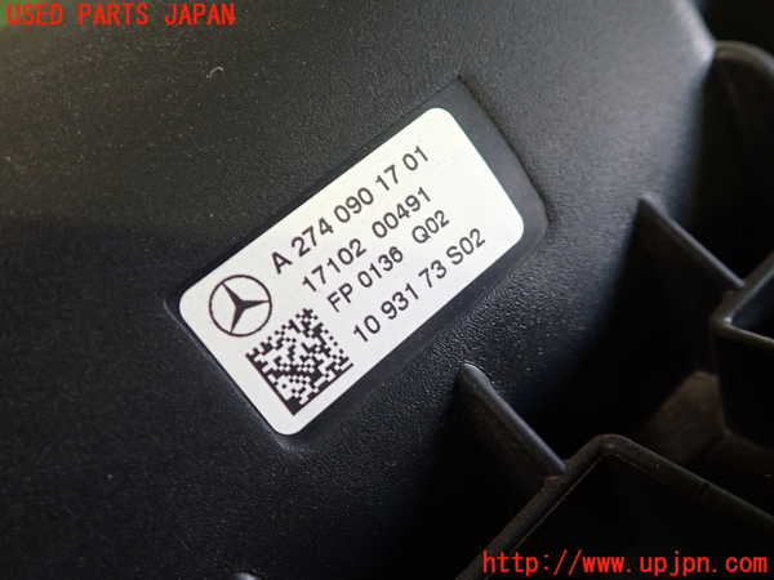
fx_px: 671
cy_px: 290
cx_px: 387
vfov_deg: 46.8
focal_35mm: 30
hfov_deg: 60.0
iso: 320
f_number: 2.3
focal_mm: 5.4
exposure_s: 1/30
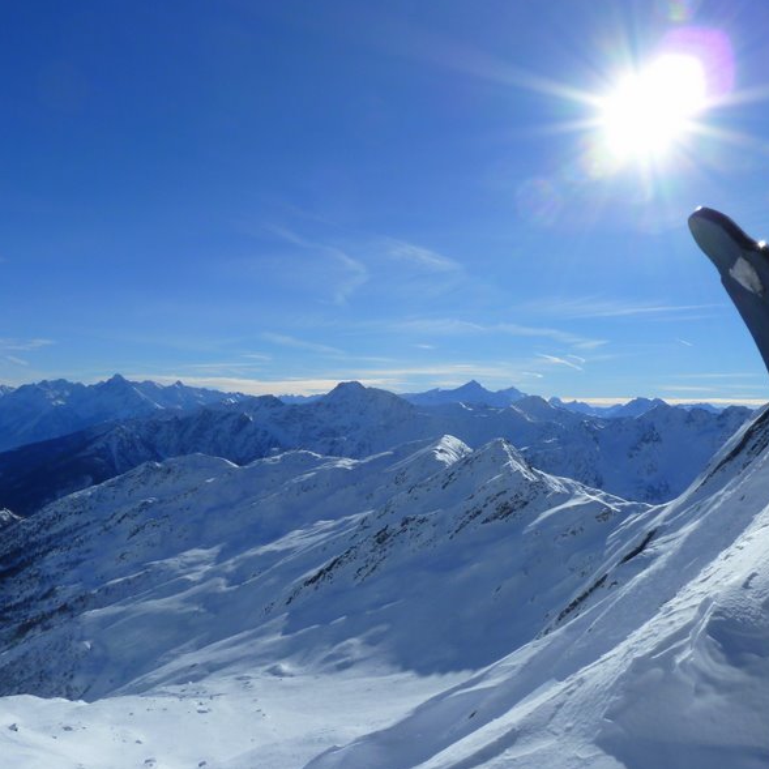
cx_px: 407
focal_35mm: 30
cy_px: 384
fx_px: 754
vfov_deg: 54.0
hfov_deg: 54.0
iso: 80
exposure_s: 1/1000
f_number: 5.6
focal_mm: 4.1
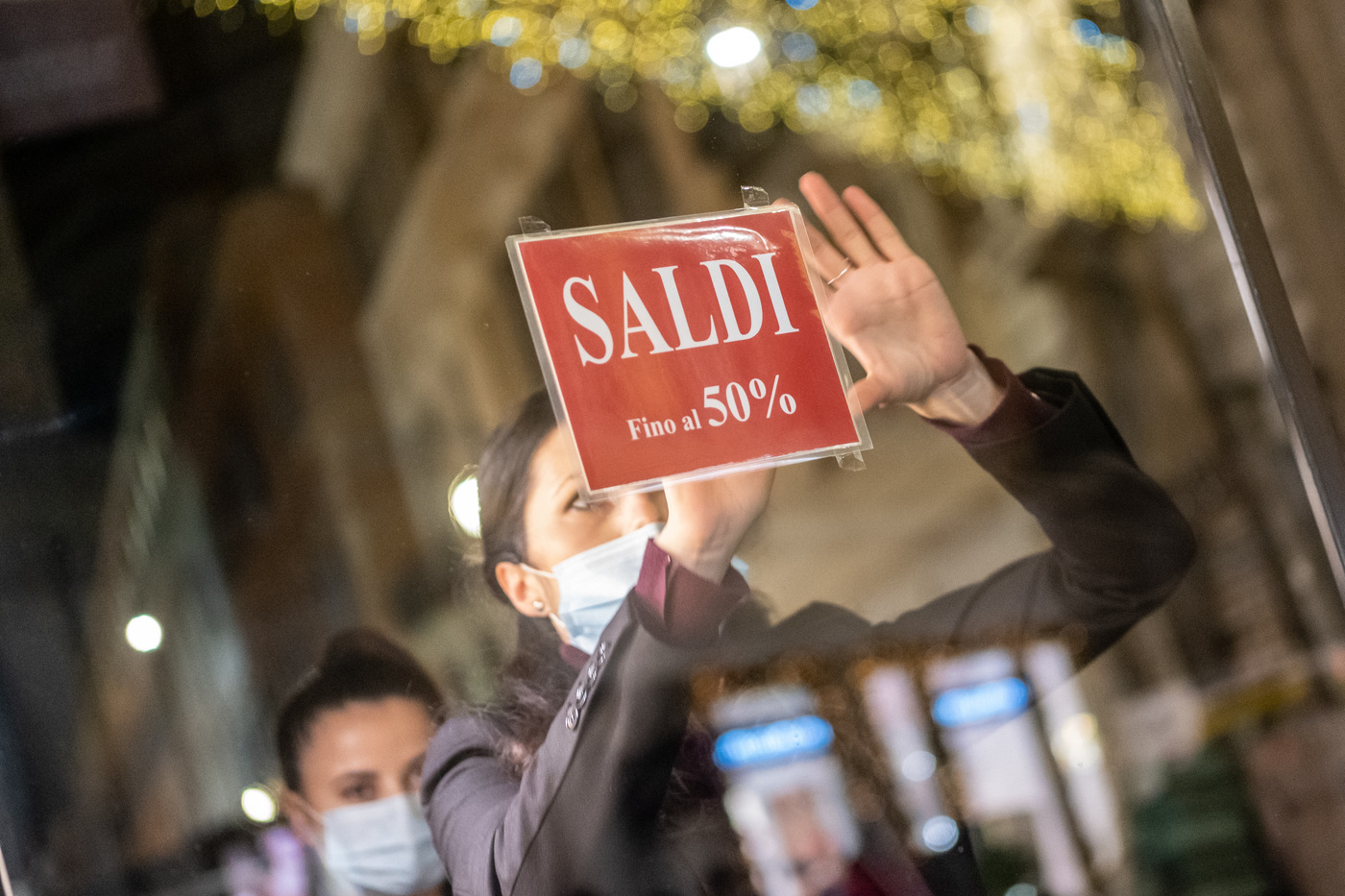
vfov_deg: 18.2
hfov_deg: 27.0
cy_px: 448
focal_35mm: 75
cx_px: 672
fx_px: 2802
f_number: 2
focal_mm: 50
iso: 5000
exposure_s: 1/160
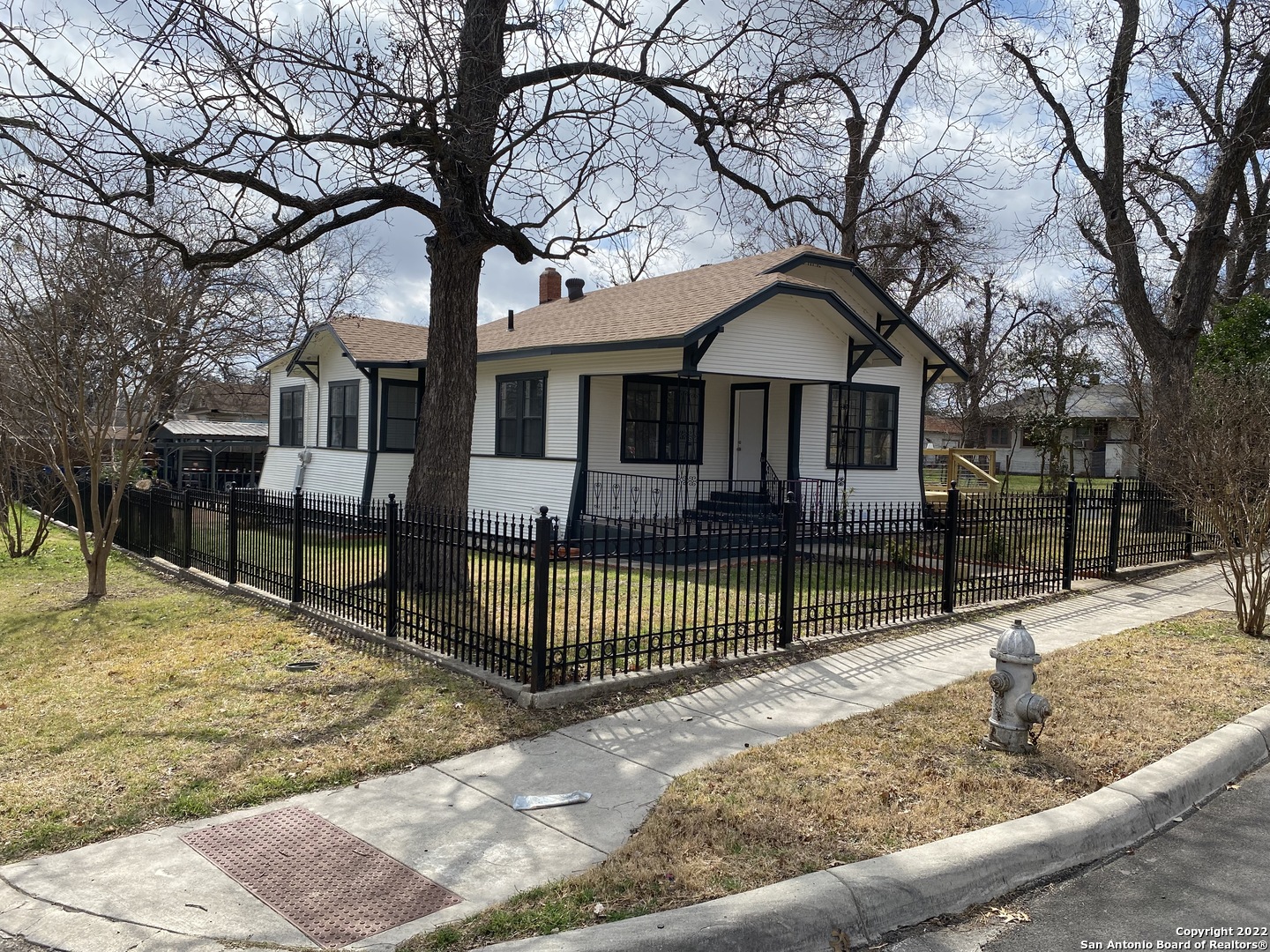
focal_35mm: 26
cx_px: 635
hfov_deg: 67.3
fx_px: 954
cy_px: 476
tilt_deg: -1.7
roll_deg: -1.4
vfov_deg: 53.1
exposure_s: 1/3610
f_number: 1.8
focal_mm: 4.25
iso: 32
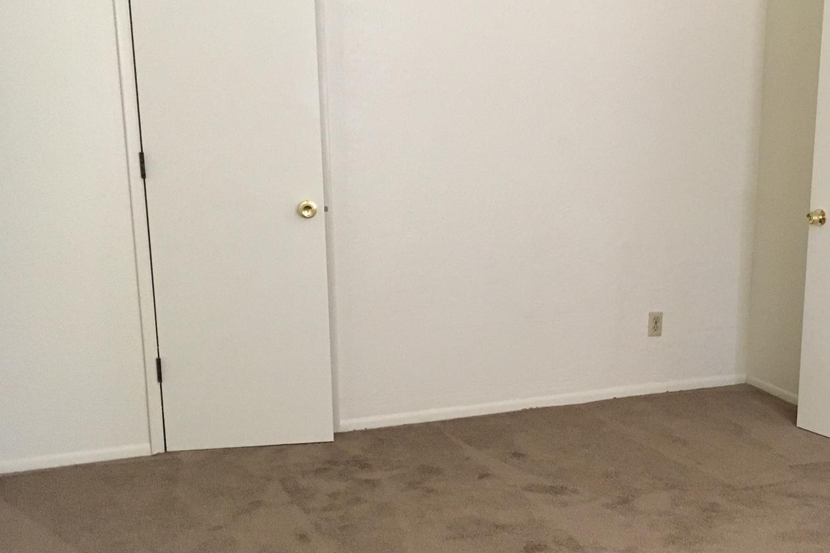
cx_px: 630
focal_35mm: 48
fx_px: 1107
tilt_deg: -14.8
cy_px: 363
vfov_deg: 27.9
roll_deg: -1.9
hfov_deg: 39.9
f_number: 2.2
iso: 200
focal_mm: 4.15
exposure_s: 1/30
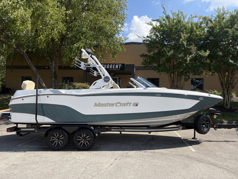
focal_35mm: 26
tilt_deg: +1.0
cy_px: 90
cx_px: 119
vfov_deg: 53.1
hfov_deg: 67.3
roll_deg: -0.8
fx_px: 179
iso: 50
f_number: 1.6
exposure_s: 1/2283
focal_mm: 5.96
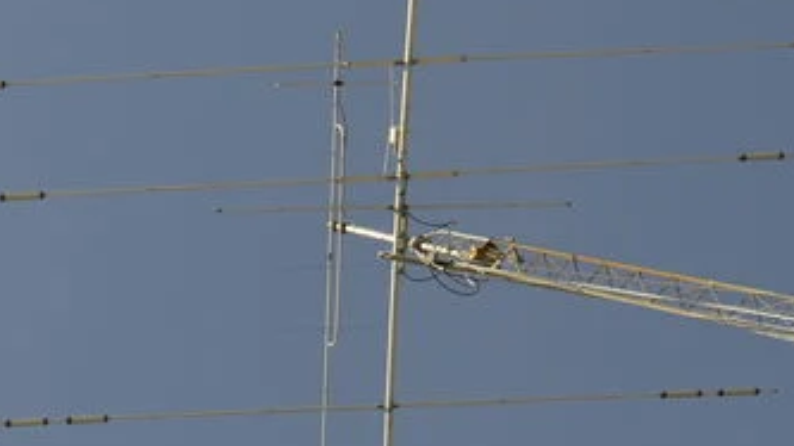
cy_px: 527
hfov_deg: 18.3
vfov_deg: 11.2
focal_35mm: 106
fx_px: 2231
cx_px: -331
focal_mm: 22
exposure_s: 1/250
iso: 125
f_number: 8
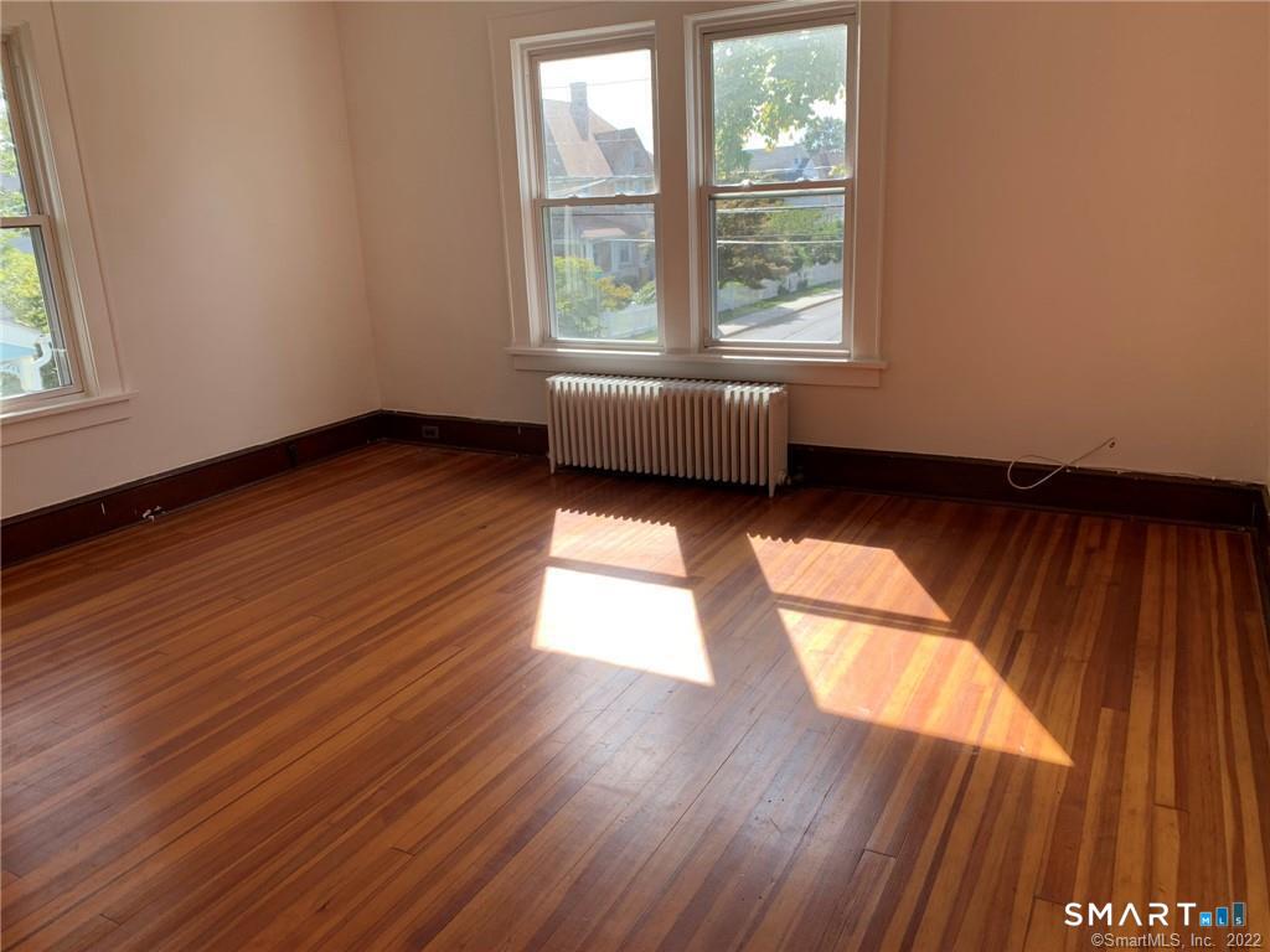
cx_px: 635
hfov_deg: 67.3
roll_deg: +2.7
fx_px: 954
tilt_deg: -16.6
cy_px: 476
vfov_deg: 53.1
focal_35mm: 26
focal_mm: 4.25
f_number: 1.8
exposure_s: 1/206
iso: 25
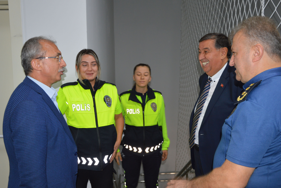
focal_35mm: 33
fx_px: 258
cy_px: 94
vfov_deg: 40.0
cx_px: 140
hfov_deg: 57.2
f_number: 3.8
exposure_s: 1/60
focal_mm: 22
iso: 450
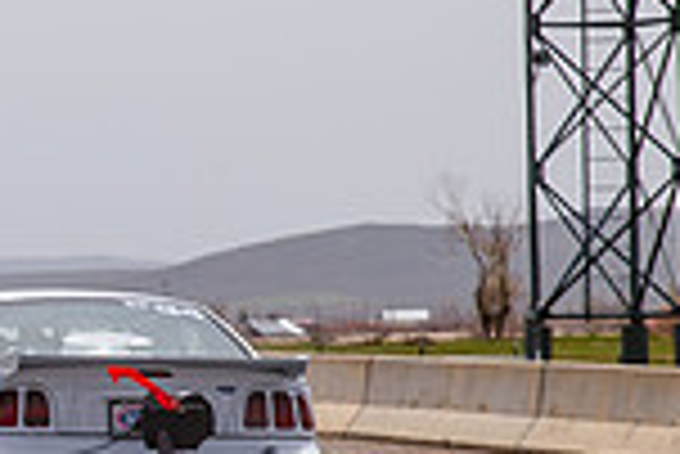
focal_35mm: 330
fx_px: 6239
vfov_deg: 4.2
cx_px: -365
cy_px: 229
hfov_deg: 6.2
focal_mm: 86
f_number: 10
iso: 200
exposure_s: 1/500
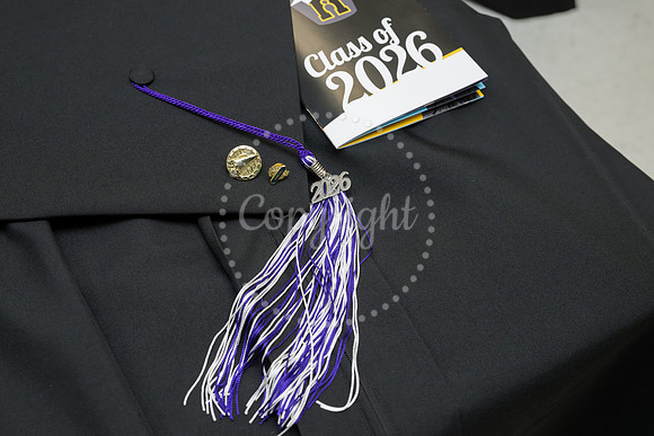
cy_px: 218
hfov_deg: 41.2
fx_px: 870
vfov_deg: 28.1
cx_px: 324
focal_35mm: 48
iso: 1250
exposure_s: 1/160
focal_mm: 46
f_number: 6.3
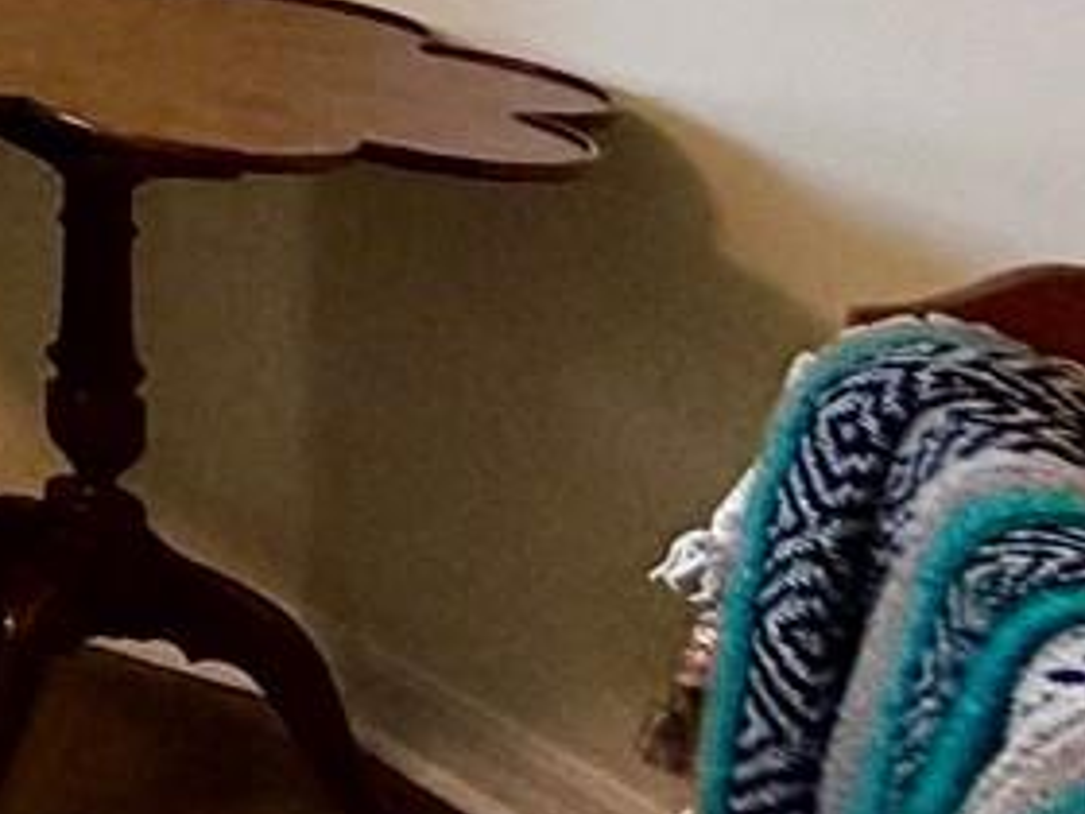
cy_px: -740
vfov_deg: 15.3
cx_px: -1825
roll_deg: -0.8
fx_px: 2508
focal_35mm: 80
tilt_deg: +0.4
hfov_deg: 13.2
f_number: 2.2
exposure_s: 1/120
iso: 160
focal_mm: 2.22
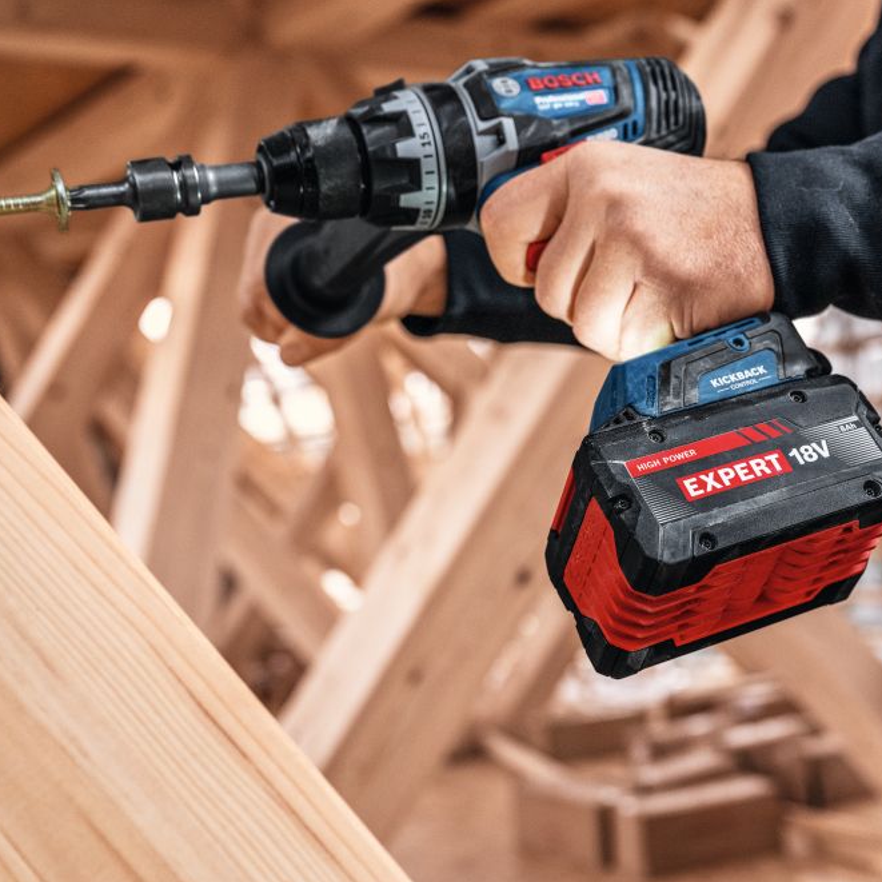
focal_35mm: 54
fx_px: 1557
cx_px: 608
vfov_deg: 31.6
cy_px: 442
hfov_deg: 31.3
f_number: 5
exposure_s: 1/80
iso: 800
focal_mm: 42
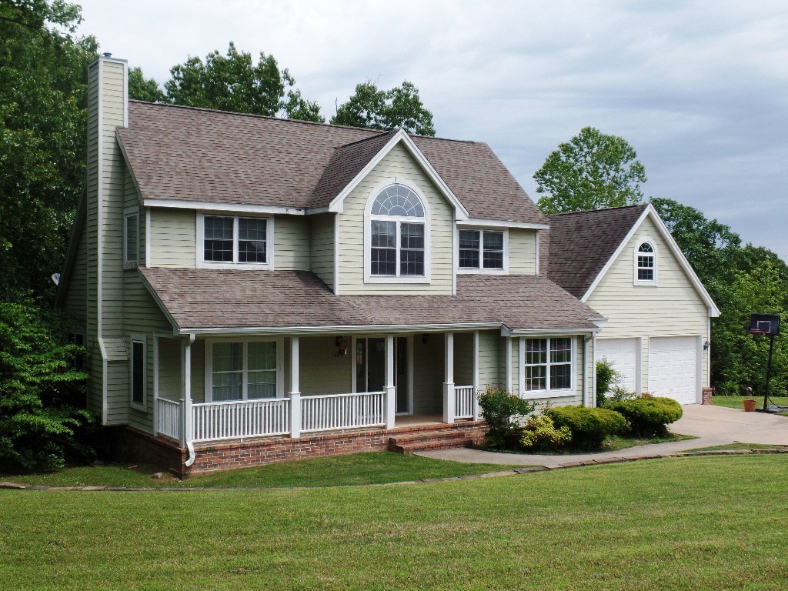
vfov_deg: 34.3
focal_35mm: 42
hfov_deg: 44.8
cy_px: 296
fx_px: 956
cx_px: 394
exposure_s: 1/750
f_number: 3.6
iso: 80
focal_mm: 7.5
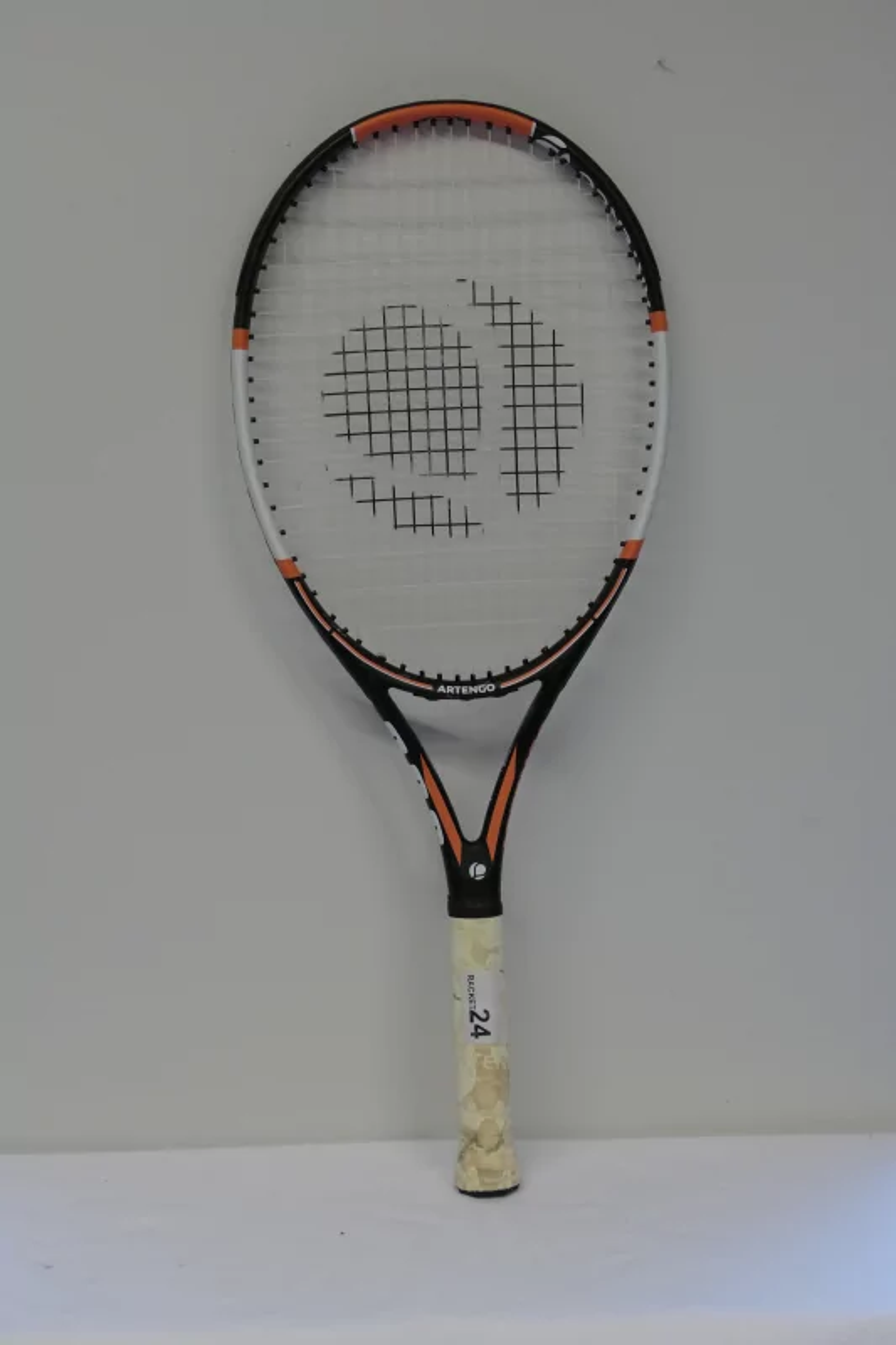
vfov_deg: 38.9
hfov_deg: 26.5
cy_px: 672
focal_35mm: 51
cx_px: 448
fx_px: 1905
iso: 400
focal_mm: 18.77
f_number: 3.4
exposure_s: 1/80
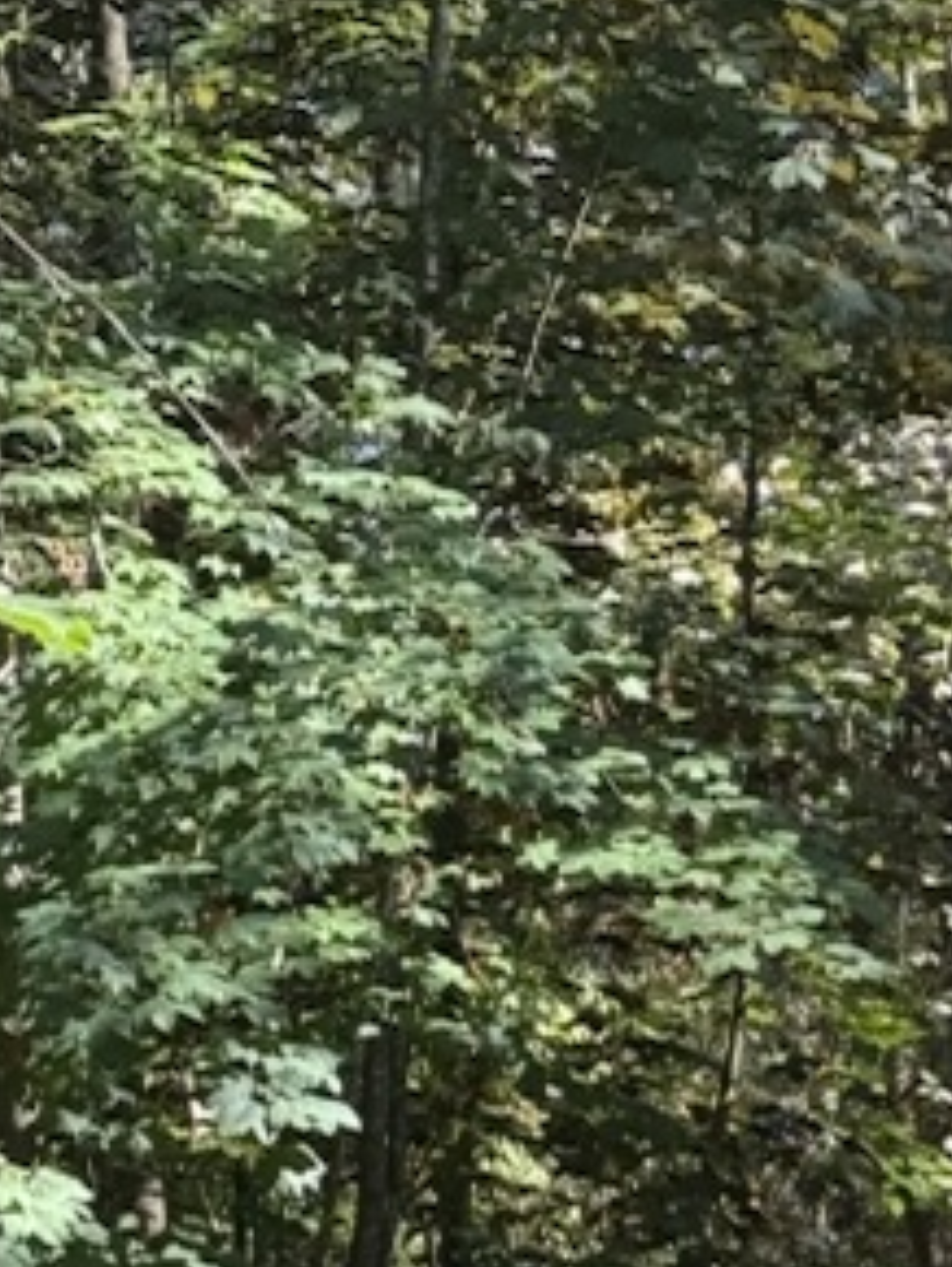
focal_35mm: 182
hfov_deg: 8.0
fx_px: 6664
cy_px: 1097
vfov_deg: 10.8
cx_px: 1502
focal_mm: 6.76
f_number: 1.78
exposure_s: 1/503
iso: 80
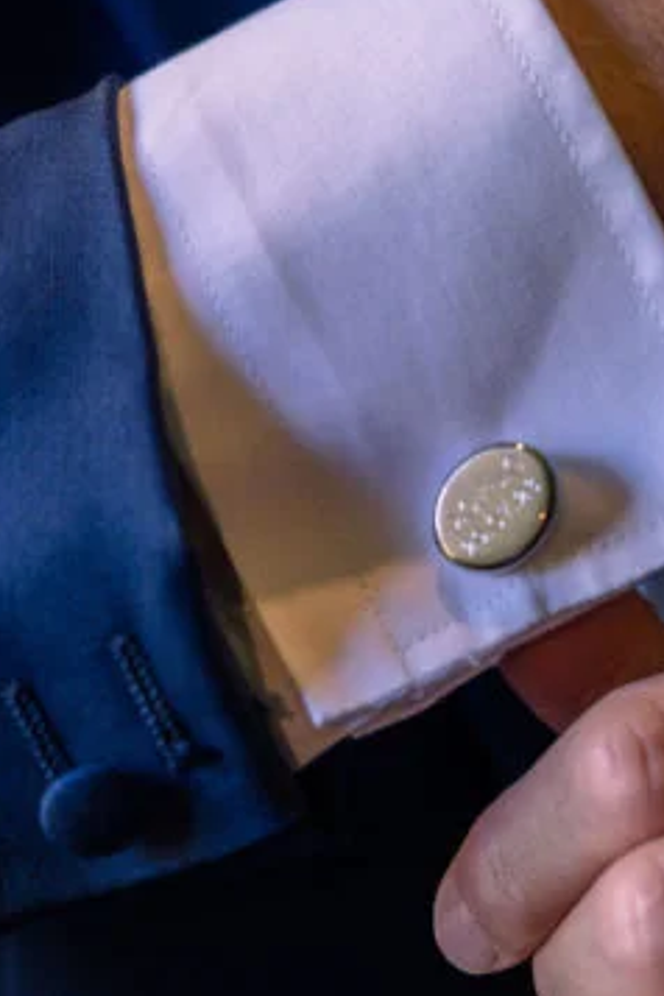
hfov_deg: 12.2
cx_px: 587
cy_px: 544
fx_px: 3098
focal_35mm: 112
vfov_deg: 18.3
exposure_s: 1/200
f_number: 2.8
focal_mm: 50
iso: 640
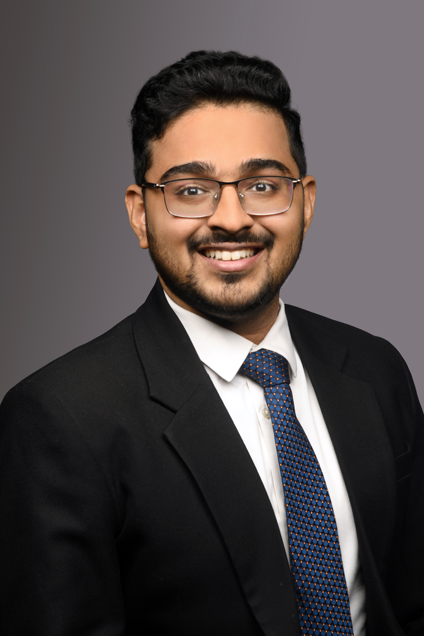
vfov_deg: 17.1
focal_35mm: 120
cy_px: 318
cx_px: 212
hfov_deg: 11.4
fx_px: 2120
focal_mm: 120
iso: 64
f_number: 11
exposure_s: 1/125
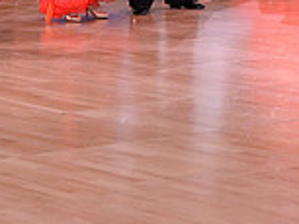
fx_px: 2204
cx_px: 385
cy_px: -133
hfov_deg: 7.7
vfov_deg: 5.8
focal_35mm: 255
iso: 1600
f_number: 5
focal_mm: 70
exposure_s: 1/250
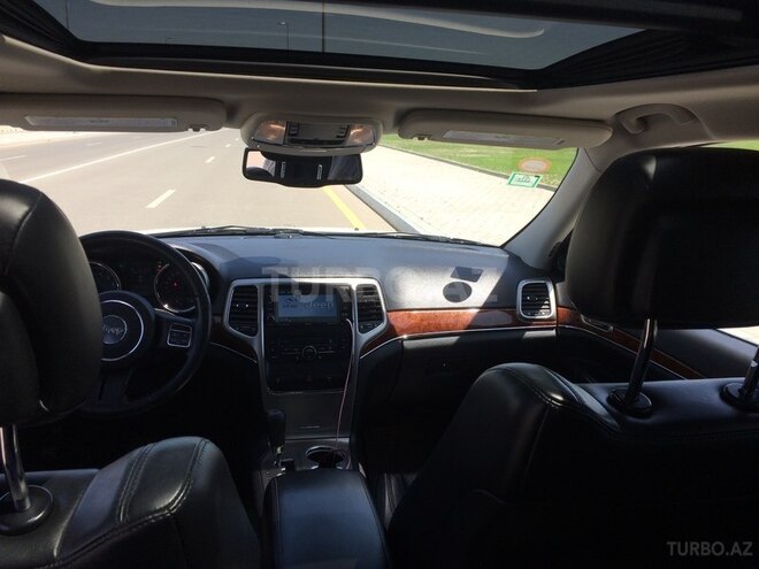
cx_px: 380
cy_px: 284
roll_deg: -1.1
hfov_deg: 61.7
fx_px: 636
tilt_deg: -15.7
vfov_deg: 48.2
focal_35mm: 29
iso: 32
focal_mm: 4.15
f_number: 2.2
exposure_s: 1/684
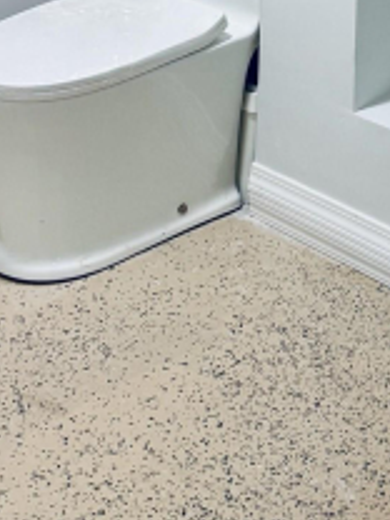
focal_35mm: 77
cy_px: -194
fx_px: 1157
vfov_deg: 22.2
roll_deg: -2.5
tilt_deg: -10.0
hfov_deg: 18.3
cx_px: 445
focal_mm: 6.76
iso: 100
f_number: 1.78
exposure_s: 1/120
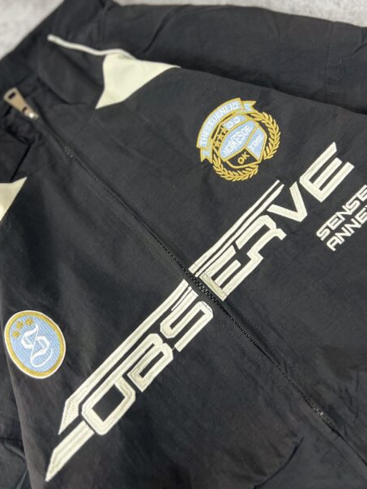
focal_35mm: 34
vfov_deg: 53.3
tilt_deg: -74.6
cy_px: 182
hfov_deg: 41.8
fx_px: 481
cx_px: 193
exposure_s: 1/50
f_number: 1.5
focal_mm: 5.7
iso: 125
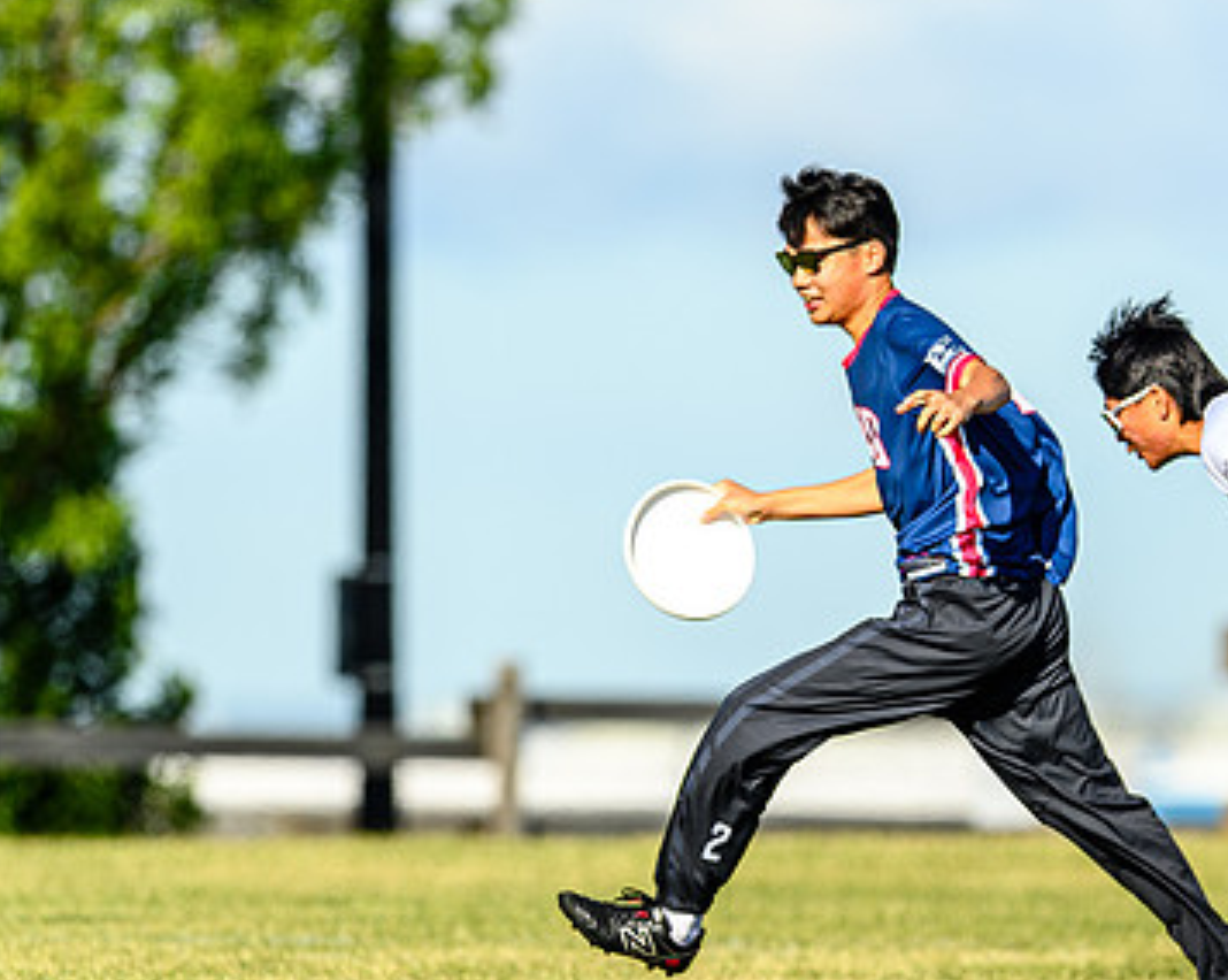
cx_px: 1026
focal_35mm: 903
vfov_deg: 1.7
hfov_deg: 2.1
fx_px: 32783
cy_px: 692
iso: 100
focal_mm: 400
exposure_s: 1/1600
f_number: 3.2
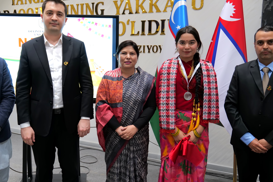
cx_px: 122
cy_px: 81
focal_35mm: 30
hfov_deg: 61.8
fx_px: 227
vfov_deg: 43.5
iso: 1250
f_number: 3.7
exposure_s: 1/50
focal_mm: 22
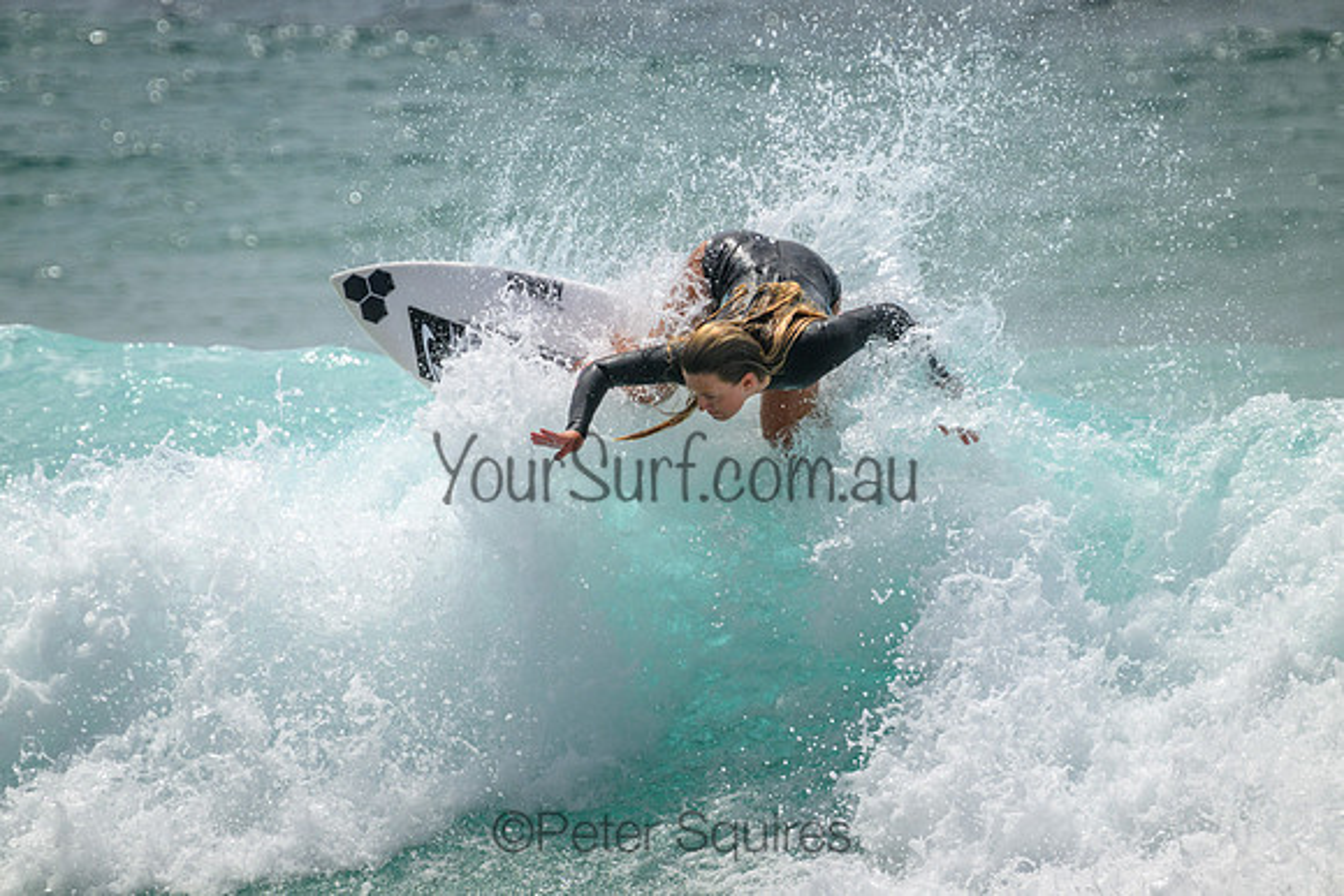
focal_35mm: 800
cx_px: 672
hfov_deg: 2.6
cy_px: 448
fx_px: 29872
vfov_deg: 1.7
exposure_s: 1/2000
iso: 450
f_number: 11
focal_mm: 800
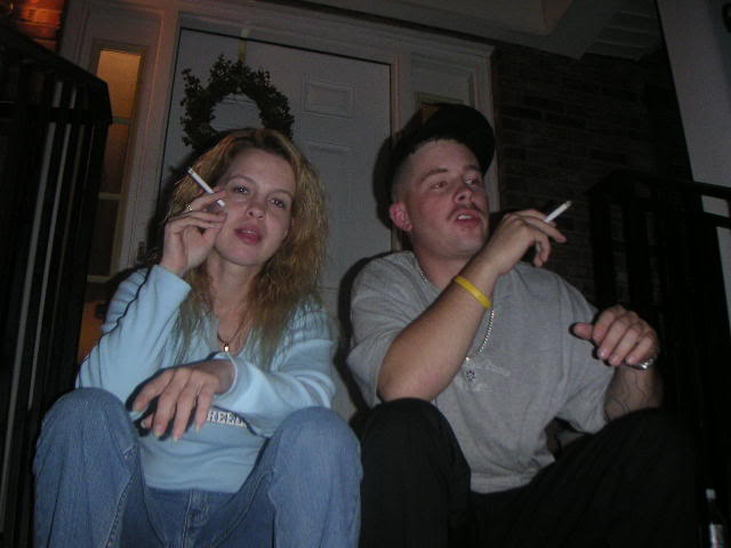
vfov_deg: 38.7
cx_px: 366
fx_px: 781
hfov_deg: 50.1
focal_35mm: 37
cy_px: 274
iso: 160
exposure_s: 1/45
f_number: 2.8
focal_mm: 5.7
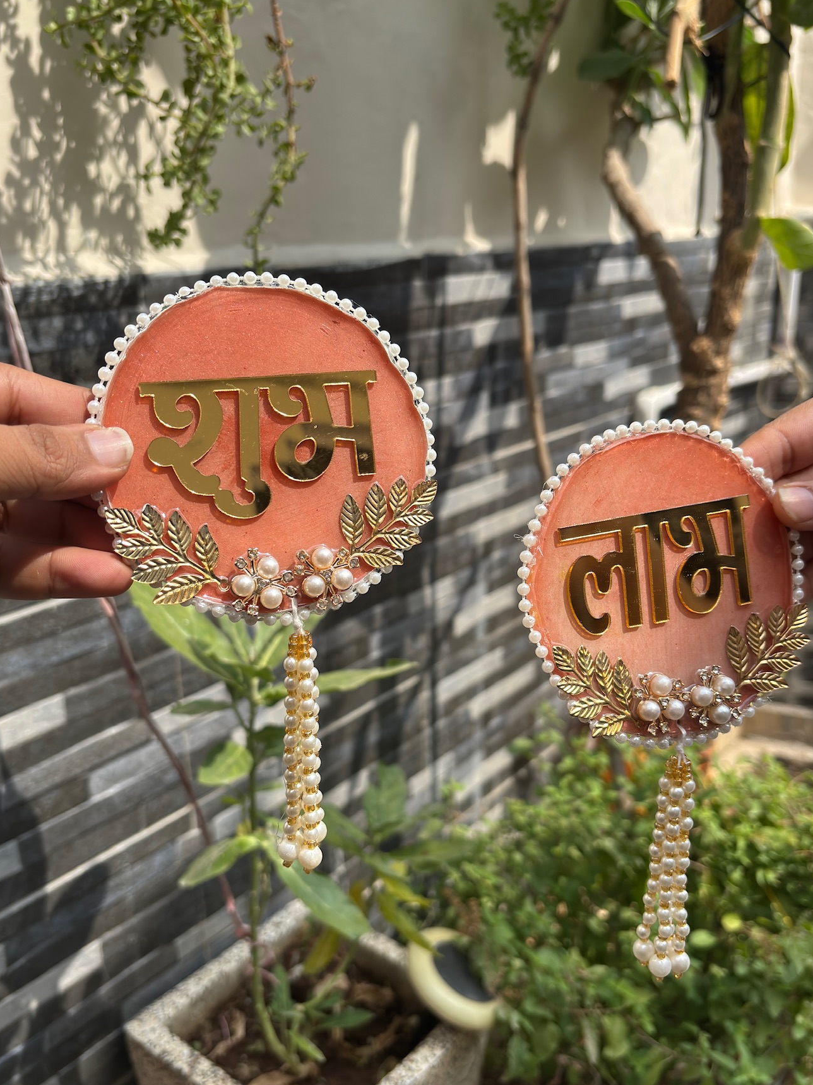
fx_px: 971
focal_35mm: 31
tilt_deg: -20.0
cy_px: 573
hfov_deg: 45.4
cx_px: 401
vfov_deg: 58.3
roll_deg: +1.5
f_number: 1.6
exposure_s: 1/1845
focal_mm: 5.96
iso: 50
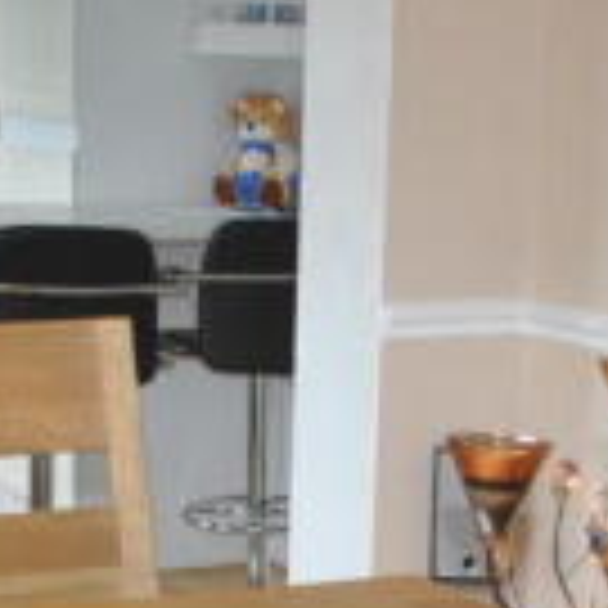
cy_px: 759
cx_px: 205
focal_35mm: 111
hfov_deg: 15.7
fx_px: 2206
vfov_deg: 15.1
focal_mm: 18
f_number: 3.5
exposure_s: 1/8
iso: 100
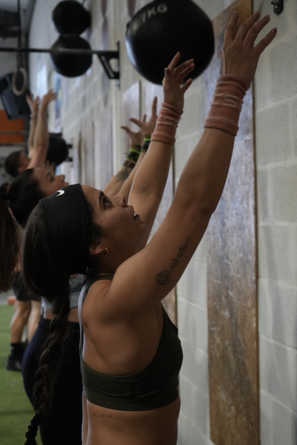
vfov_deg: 38.9
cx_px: 148
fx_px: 631
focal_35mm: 51
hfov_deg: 26.5
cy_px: 222
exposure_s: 1/320
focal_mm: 51
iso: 6400
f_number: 5
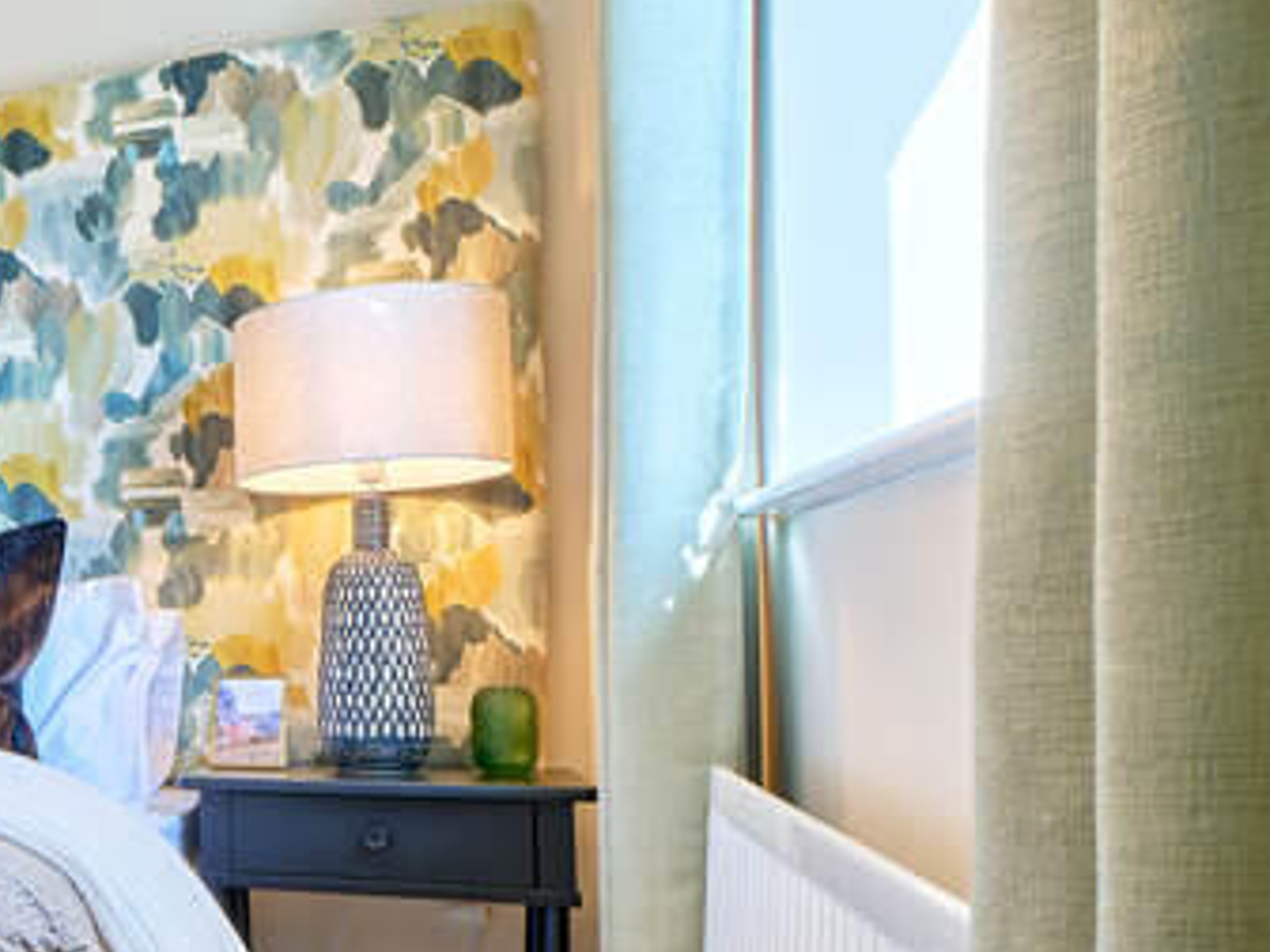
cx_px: -627
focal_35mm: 41
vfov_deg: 34.8
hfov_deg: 29.0
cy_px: 625
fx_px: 1504
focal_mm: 14
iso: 100
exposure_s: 1/4
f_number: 10
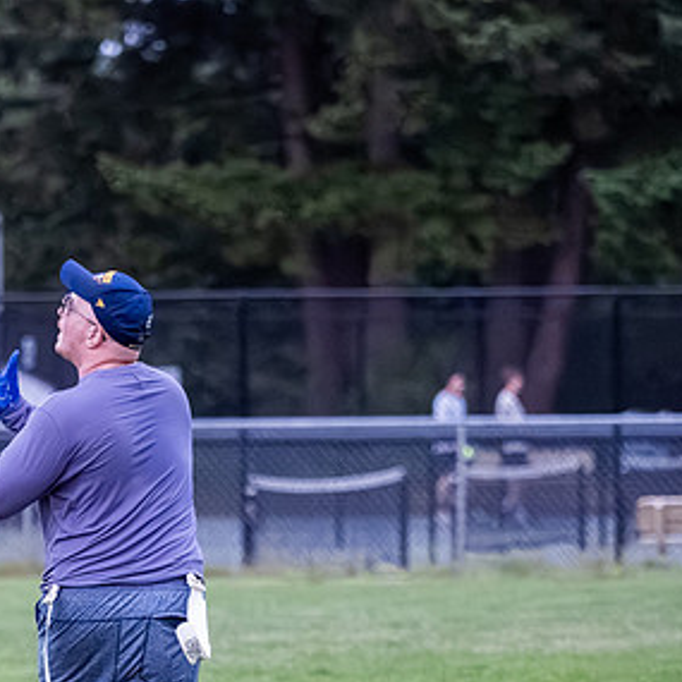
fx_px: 9852
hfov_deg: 4.0
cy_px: 499
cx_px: 10
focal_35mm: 442
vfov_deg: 4.0
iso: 6400
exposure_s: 1/1000
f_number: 2.8
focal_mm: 120
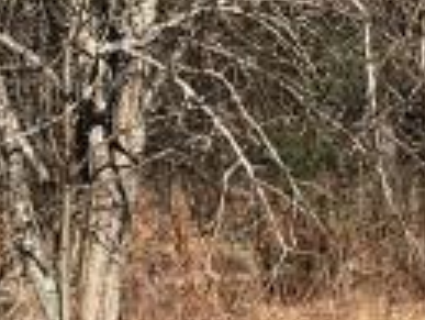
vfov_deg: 6.5
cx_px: 409
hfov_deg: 8.6
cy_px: 241
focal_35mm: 230
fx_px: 2826
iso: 25
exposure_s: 1/1202
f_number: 2.2
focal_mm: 4.15
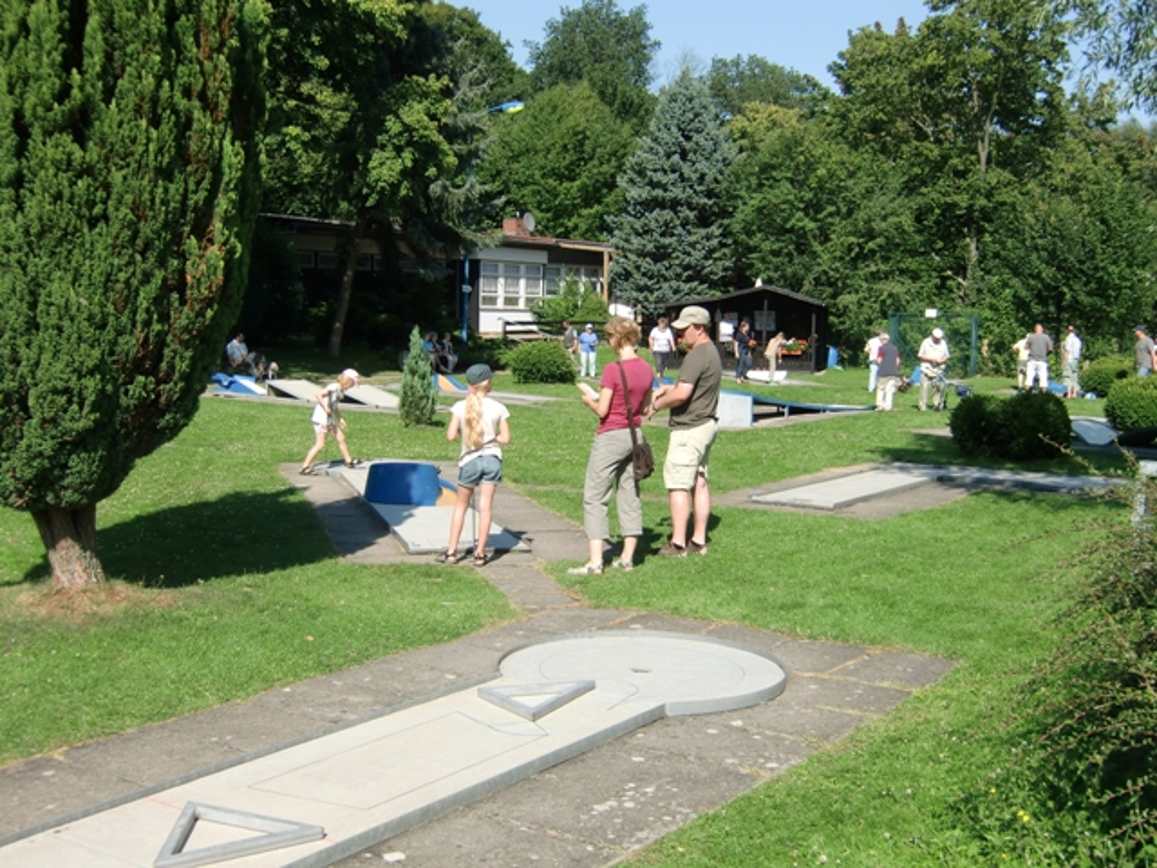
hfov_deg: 46.8
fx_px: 1337
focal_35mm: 40
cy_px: 434
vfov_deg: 36.0
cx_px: 578
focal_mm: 7.1
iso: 64
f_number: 3.8
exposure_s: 1/500
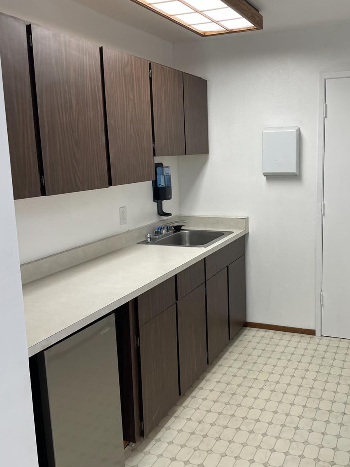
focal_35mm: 34
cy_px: 223
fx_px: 458
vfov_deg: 53.9
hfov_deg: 41.4
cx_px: 224
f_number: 1.6
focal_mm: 4.2
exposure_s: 1/120
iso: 80
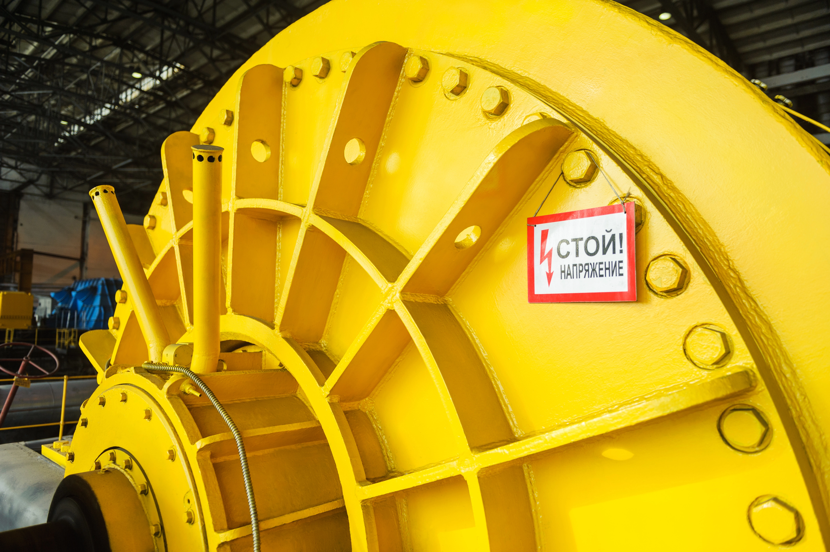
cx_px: 415
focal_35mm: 26
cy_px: 276
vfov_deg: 49.5
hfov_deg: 69.4
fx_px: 599
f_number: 2.8
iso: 200
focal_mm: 26
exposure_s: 1/320
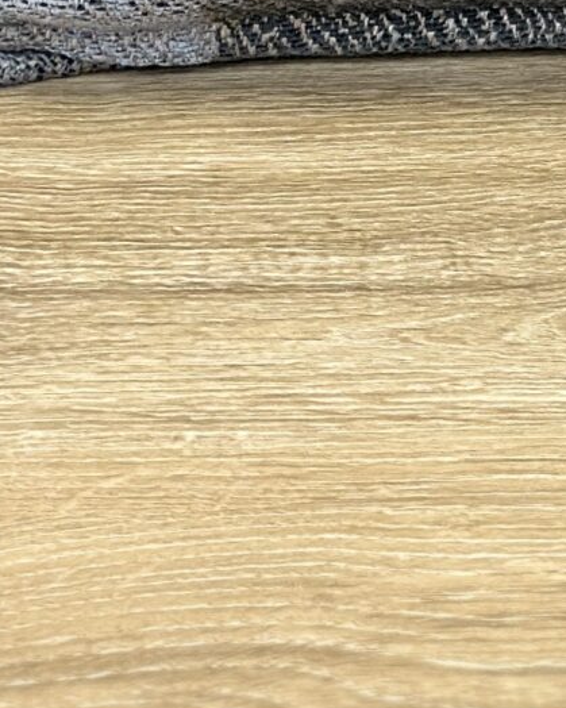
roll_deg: +2.5
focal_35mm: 229
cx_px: 724
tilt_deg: -16.3
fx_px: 4796
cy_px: -936
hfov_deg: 6.7
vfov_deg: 7.9
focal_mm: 6.86
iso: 100
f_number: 1.78
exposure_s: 1/120
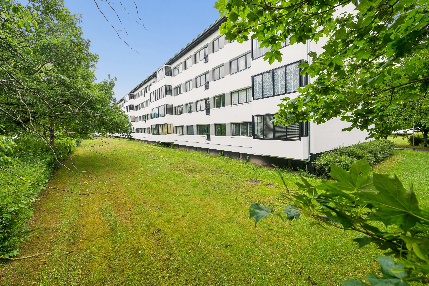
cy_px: 143
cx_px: 214
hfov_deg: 104.3
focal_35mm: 14
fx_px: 167
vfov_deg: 81.2
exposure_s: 1/40
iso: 200
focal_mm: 14
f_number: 10
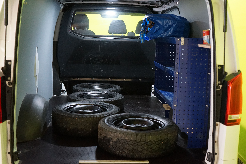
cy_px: 82
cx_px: 123
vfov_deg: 31.2
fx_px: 294
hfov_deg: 45.4
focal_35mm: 43
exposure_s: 1/125
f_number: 4.5
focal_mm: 43
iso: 6400
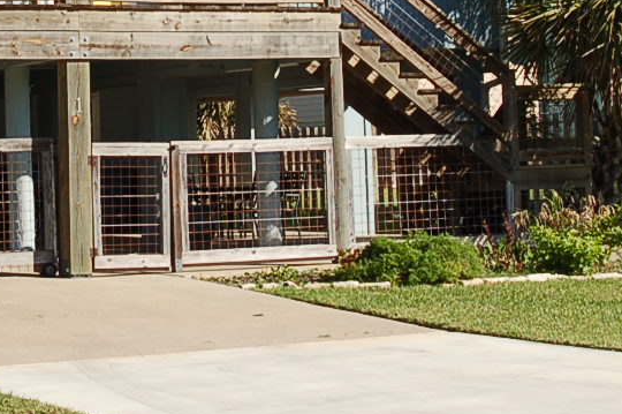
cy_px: -28
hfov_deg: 17.3
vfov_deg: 11.5
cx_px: 96
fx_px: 2020
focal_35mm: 117
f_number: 9
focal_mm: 28
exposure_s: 1/320
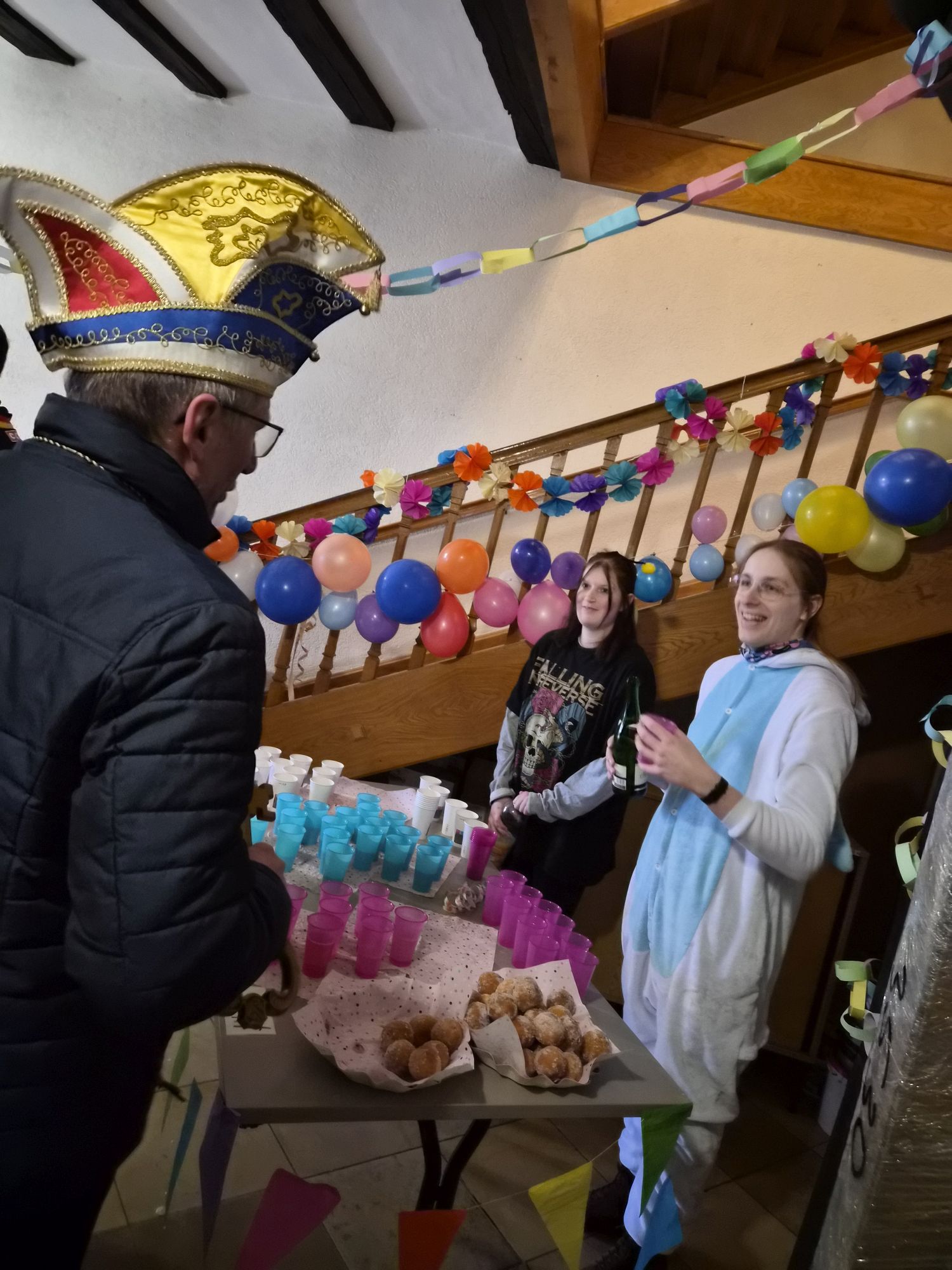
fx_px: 843
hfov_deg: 58.9
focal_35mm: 23
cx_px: 476
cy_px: 635
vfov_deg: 73.9
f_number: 1.8
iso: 1600
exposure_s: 1/33
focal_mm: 5.4
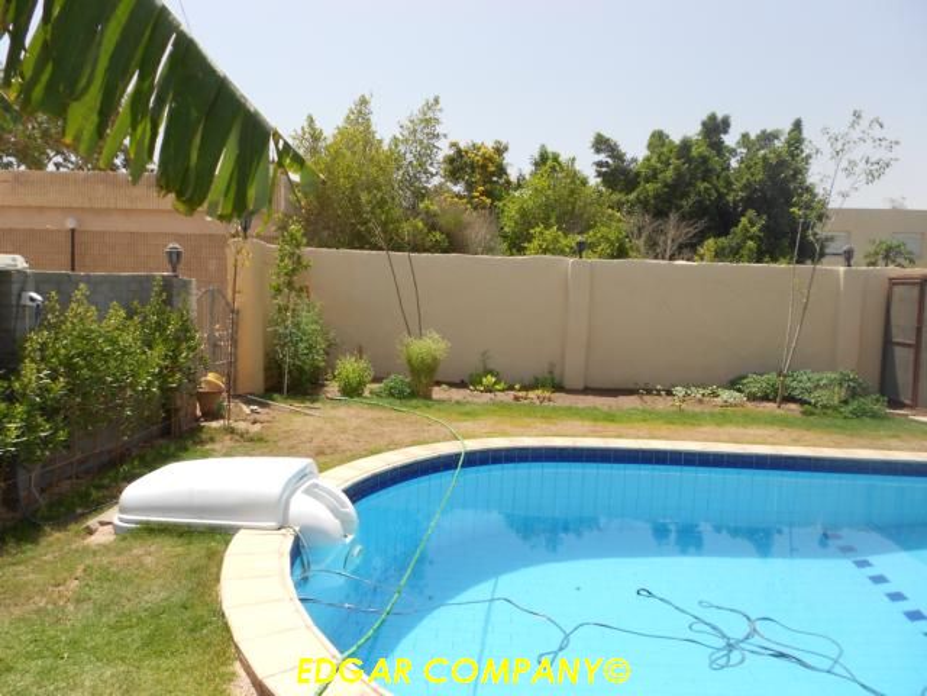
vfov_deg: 53.1
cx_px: 464
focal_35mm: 26
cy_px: 348
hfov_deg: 67.3
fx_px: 696
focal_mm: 4.6
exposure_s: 1/800
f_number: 3.2
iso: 80
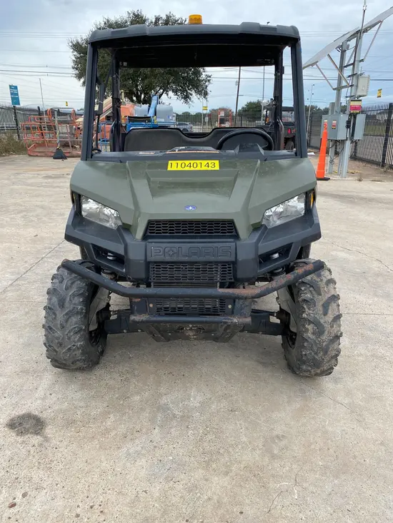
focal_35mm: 26
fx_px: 393
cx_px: 196
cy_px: 262
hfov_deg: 53.1
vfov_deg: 67.3
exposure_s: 1/690
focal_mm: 4.25
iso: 32
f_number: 1.8
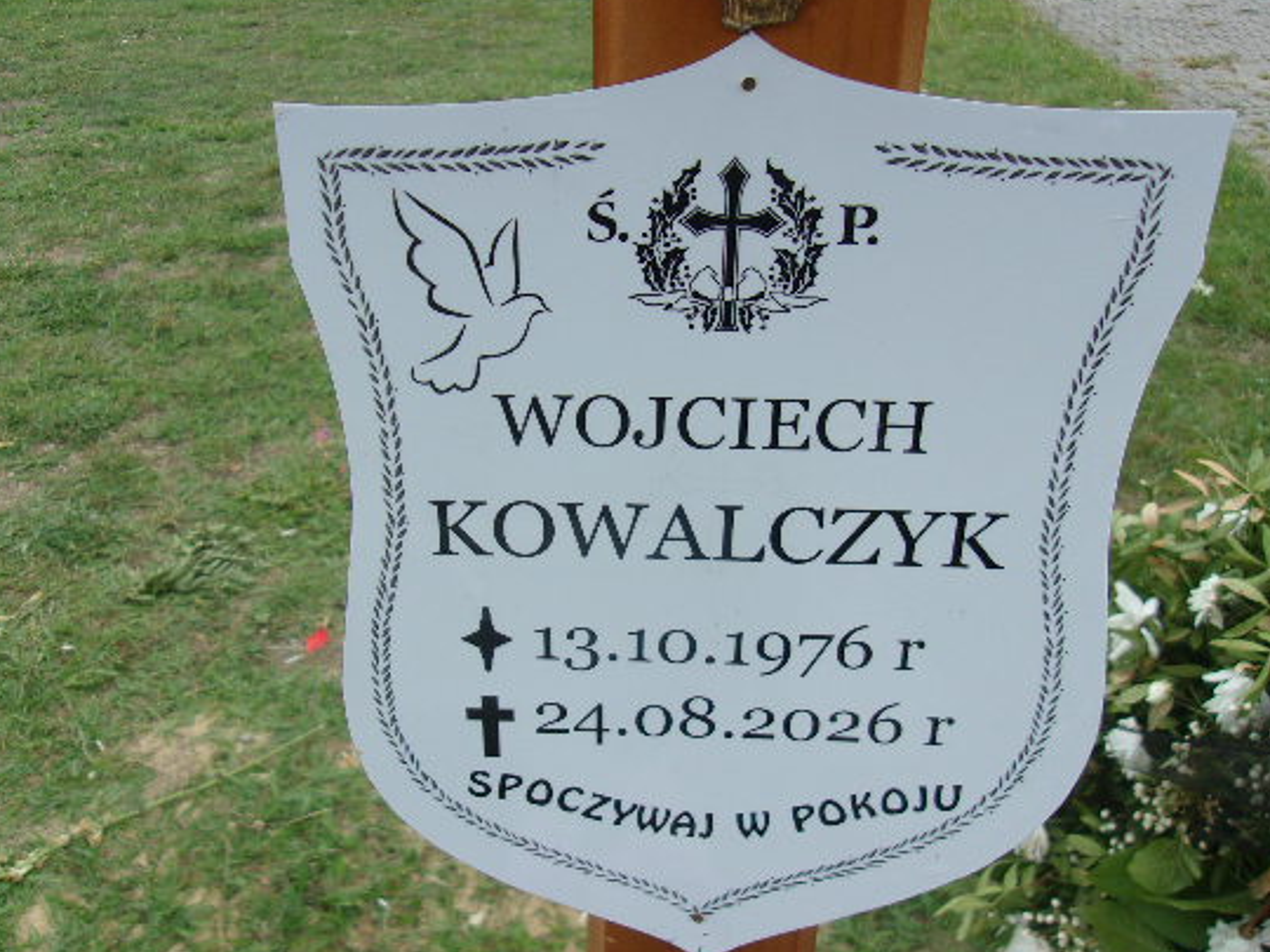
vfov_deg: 44.2
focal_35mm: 32
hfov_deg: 56.8
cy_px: 472
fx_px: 1174
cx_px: 609
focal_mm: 4.9
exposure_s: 1/400
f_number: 3
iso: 80
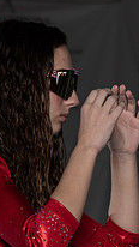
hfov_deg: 3.0
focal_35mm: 399
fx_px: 2612
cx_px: 296
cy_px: 178
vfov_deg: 5.4
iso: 100
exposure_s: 1/100
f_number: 11
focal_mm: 135
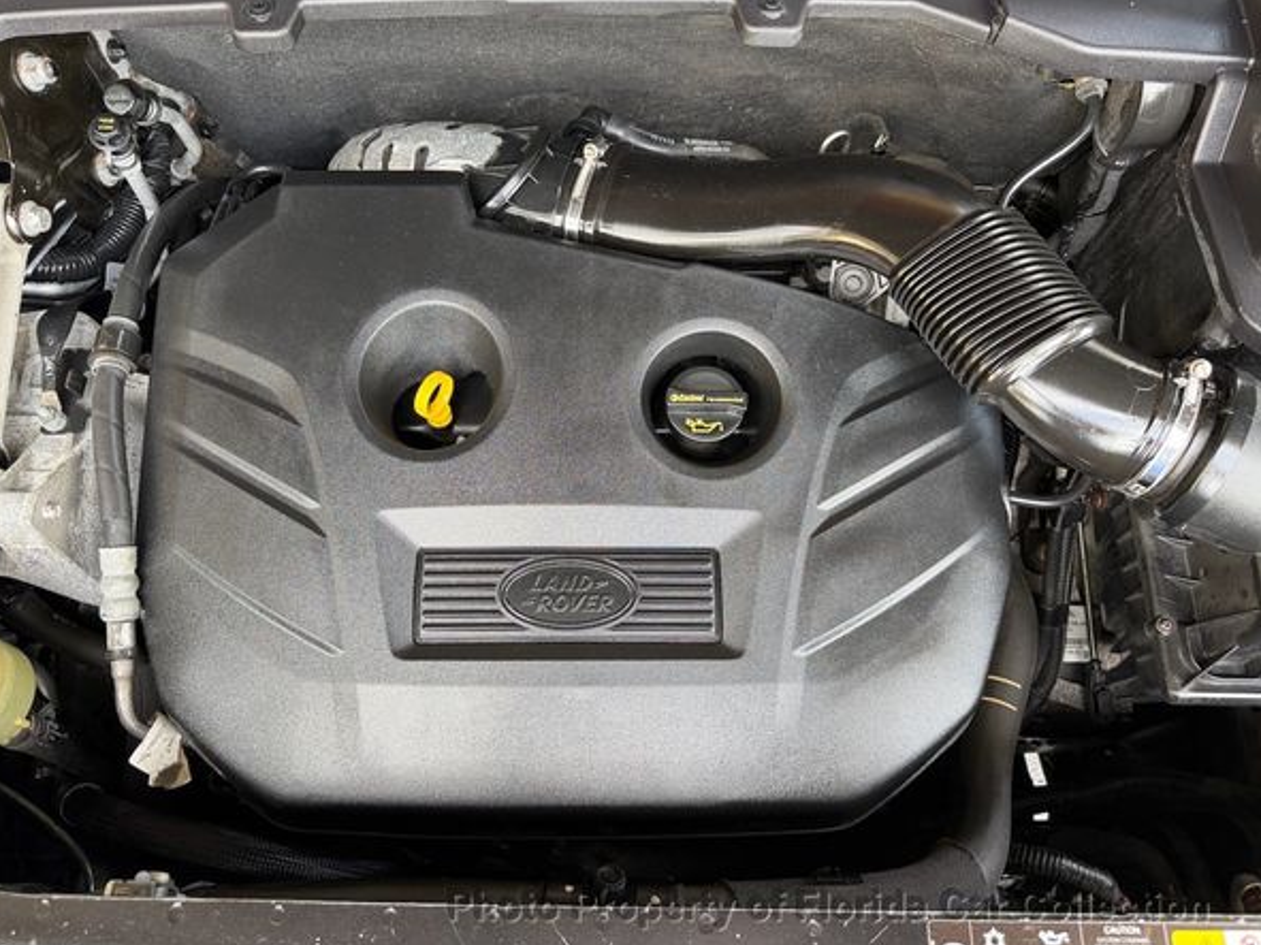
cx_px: 595
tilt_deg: -65.5
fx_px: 947
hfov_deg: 67.3
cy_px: 439
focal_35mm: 26
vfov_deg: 53.0
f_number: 1.78
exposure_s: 1/121
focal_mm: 6.76
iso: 200
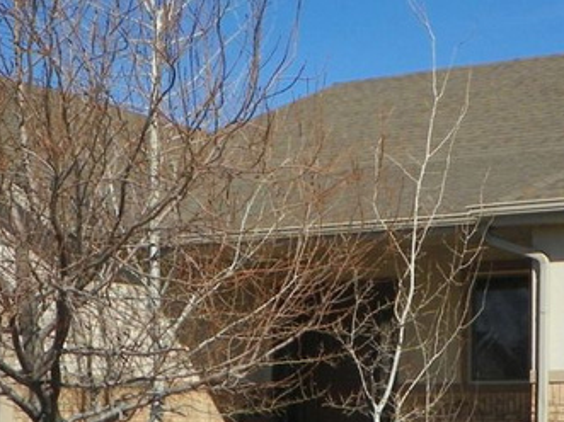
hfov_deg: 19.8
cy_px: 272
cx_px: 296
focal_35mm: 99
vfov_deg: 14.9
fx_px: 1612
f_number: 5.6
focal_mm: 5.7
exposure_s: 1/500
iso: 64
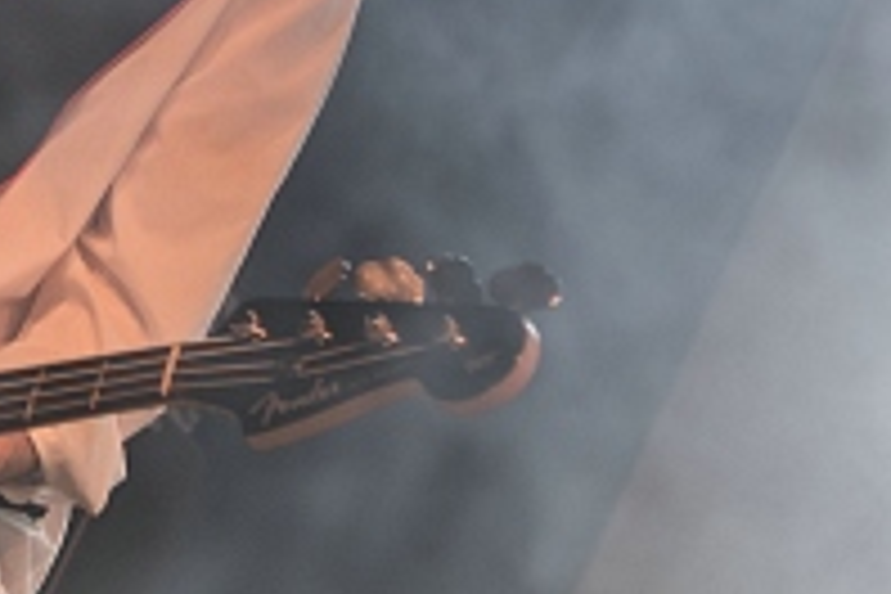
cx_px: 117
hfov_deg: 11.2
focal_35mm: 182
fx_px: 4504
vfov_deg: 7.5
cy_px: -47
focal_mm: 50
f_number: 3.2
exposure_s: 1/125
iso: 500
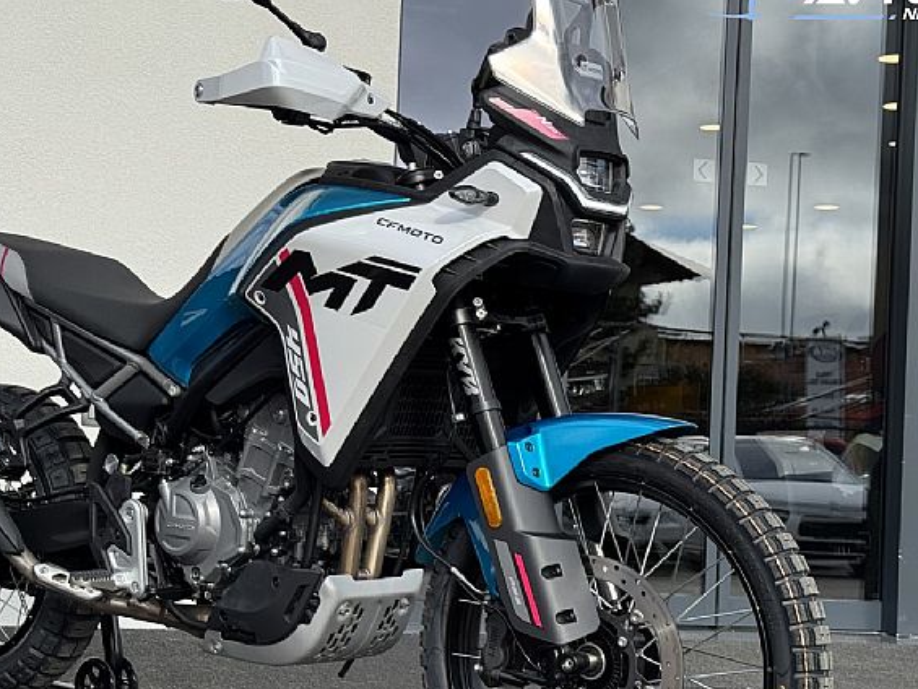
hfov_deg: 28.5
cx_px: 346
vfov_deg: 21.6
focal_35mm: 68
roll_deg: -2.1
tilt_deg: +2.9
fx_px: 1804
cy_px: 406
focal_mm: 6.76
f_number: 1.78
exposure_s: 1/2717
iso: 64
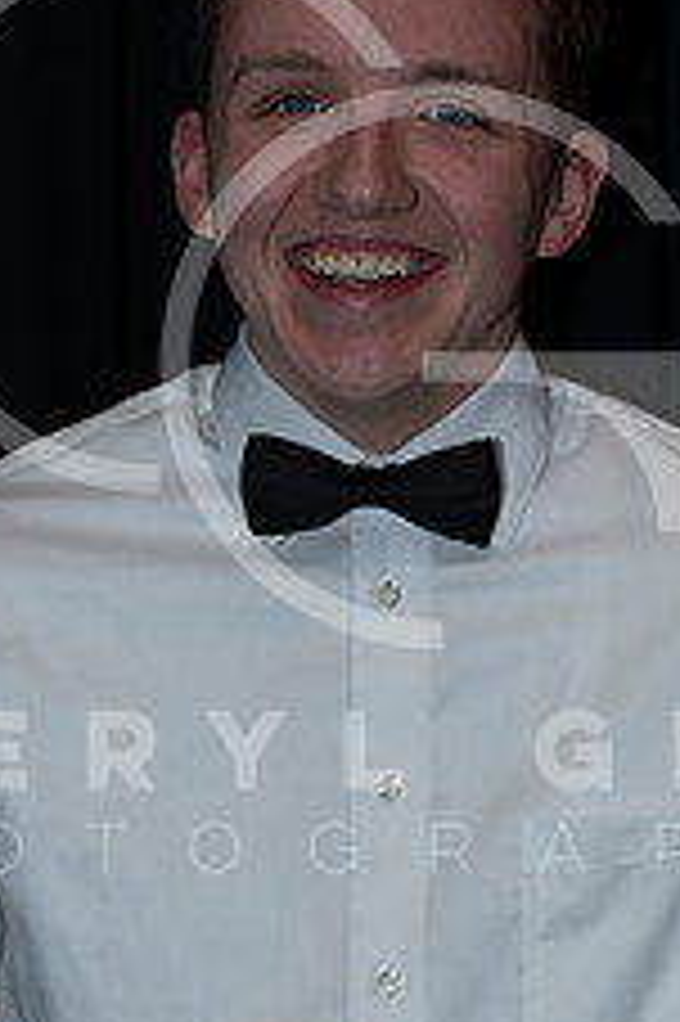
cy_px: 410
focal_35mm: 149
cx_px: 365
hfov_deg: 9.2
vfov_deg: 13.8
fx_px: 4228
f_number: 2.8
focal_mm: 50
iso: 250
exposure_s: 1/400
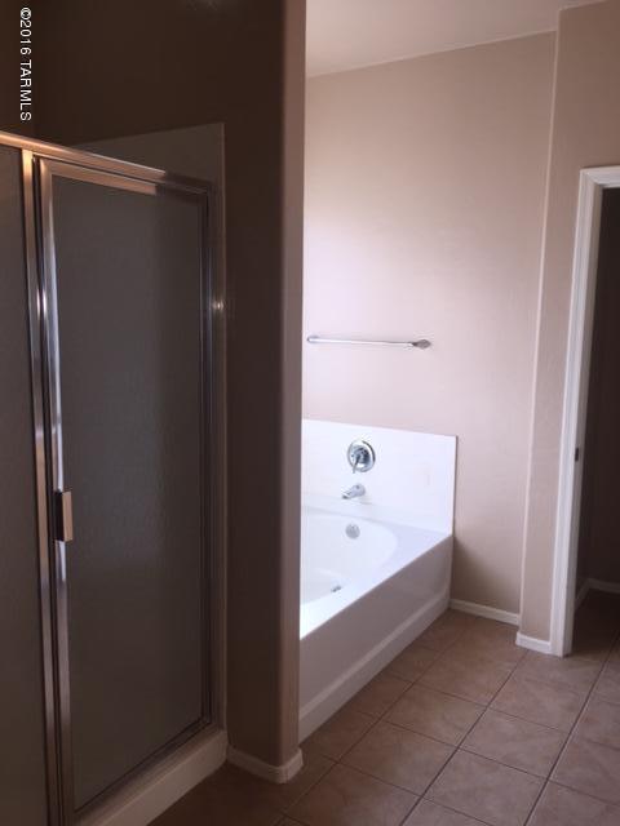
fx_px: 693
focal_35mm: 29
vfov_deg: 61.7
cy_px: 413
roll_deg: -1.2
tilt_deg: -9.8
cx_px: 310
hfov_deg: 48.2
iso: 32
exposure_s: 1/174
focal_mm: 4.15
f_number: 2.2
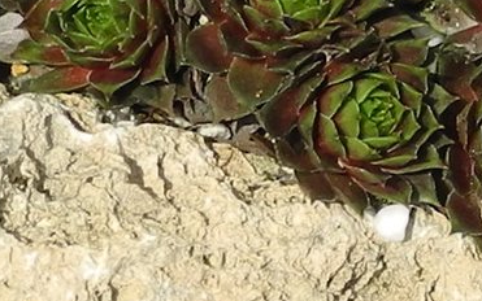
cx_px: 487
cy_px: 25
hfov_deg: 29.7
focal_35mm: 64
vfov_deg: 19.9
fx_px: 841
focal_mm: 6
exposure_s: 1/1000
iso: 100
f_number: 3.5
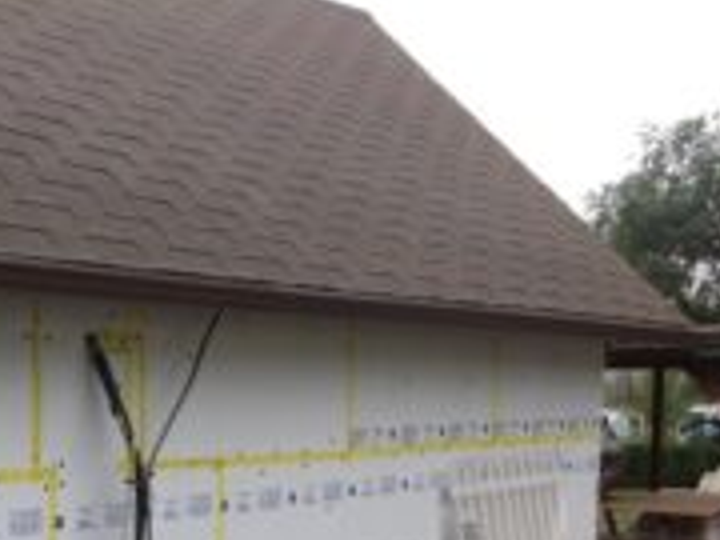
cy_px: 514
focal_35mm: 68
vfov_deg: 21.0
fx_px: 1414
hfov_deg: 27.7
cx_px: 100
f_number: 2.4
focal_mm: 4.28
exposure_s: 1/480
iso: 50
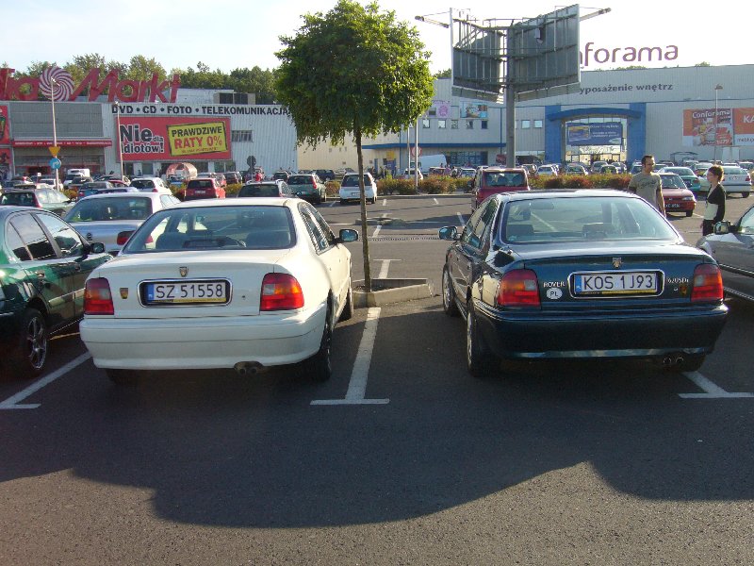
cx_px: 377
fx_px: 784
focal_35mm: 36
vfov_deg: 39.7
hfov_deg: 51.4
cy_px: 283
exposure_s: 1/160
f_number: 5.7
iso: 80
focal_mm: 6
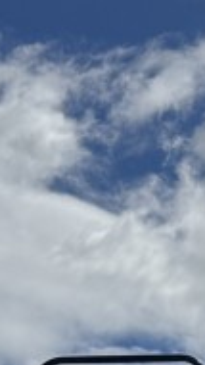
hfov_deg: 5.9
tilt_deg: +14.8
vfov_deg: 10.6
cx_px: 521
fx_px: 1912
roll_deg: -3.3
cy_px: 480
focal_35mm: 198
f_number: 1.78
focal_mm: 6.76
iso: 64
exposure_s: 1/15152
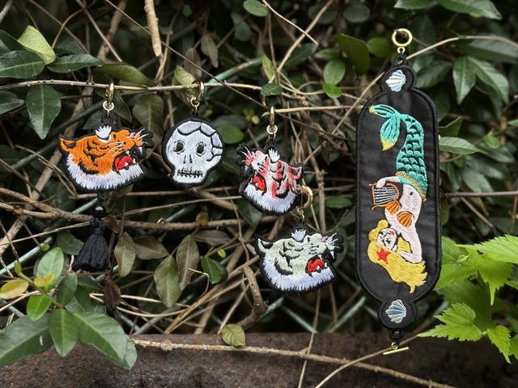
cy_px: 194
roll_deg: -1.4
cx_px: 259
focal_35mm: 48
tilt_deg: +7.0
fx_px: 718
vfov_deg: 30.3
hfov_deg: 39.7
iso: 64
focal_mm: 6.76
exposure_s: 1/747
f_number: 1.78
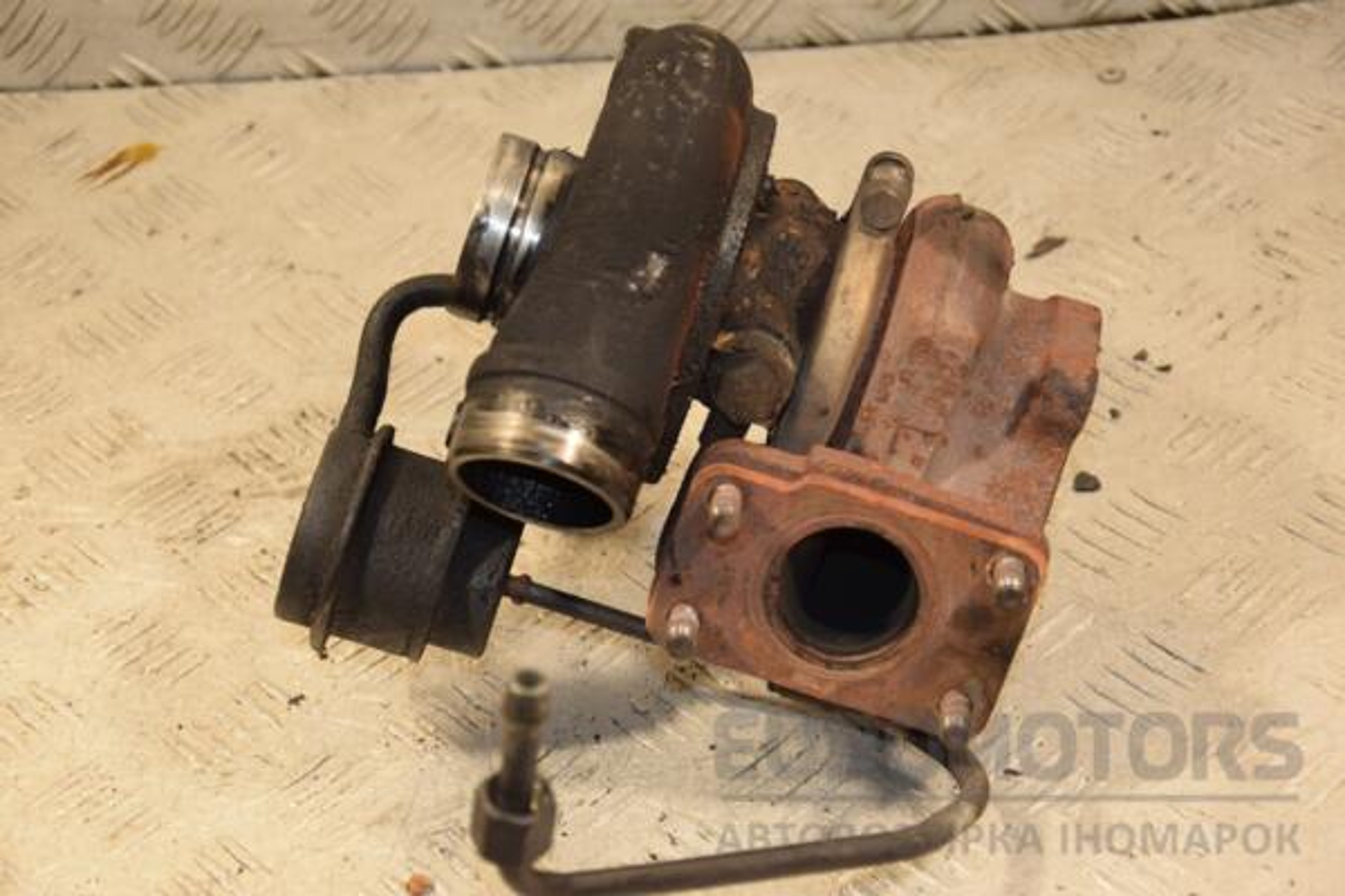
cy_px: 448
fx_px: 3250
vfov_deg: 15.7
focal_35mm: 87
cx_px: 672
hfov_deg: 23.4
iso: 800
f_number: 5
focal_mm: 58
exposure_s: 1/160
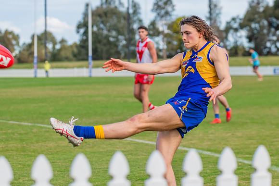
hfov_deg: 11.8
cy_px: 93
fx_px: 1348
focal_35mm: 174
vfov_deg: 7.9
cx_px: 140
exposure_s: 1/1250
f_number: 6.3
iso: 800
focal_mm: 170
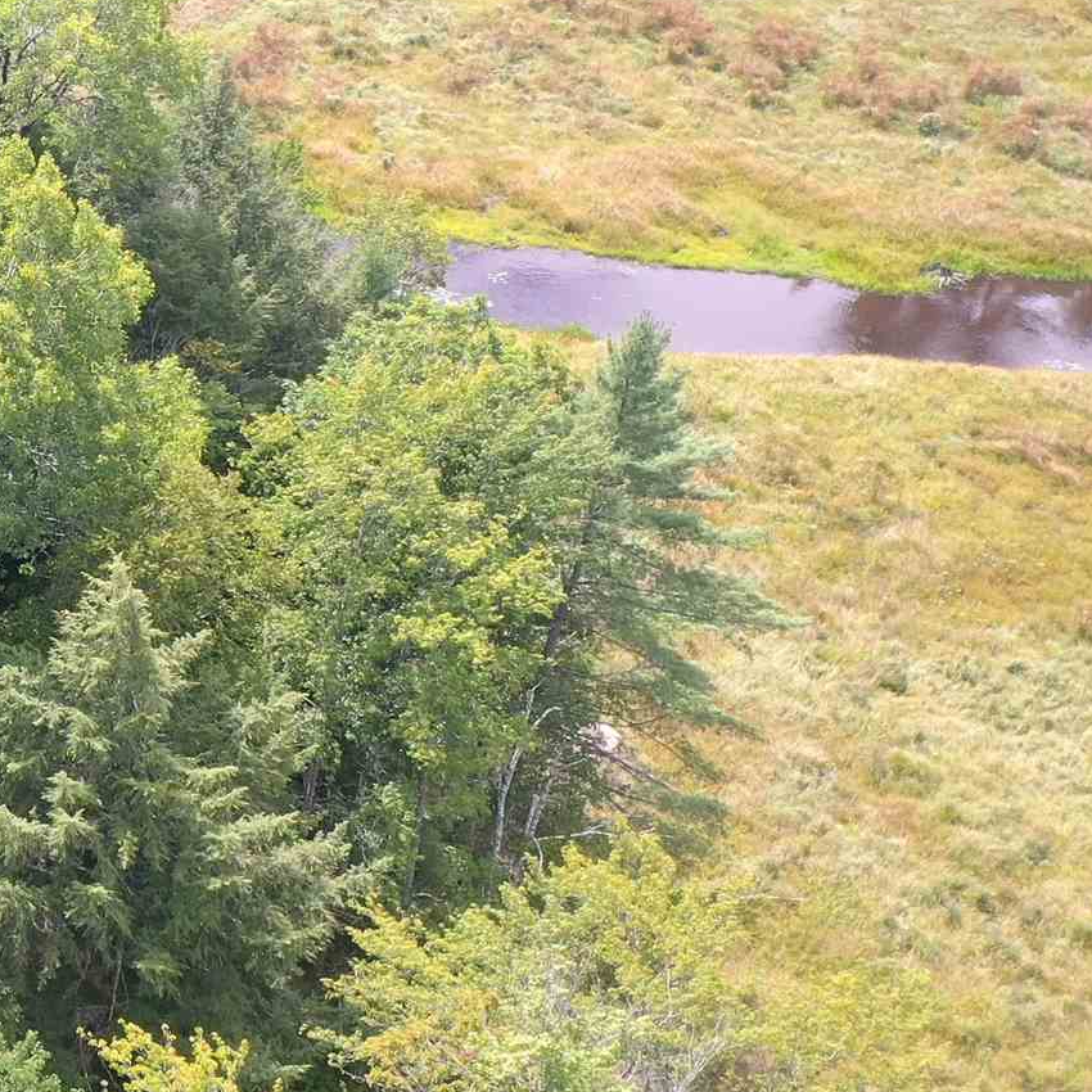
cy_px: 249
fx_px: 3069
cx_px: -601
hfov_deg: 17.8
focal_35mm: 86
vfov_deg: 20.0
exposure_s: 1/240
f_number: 5
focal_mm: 10.26
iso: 100
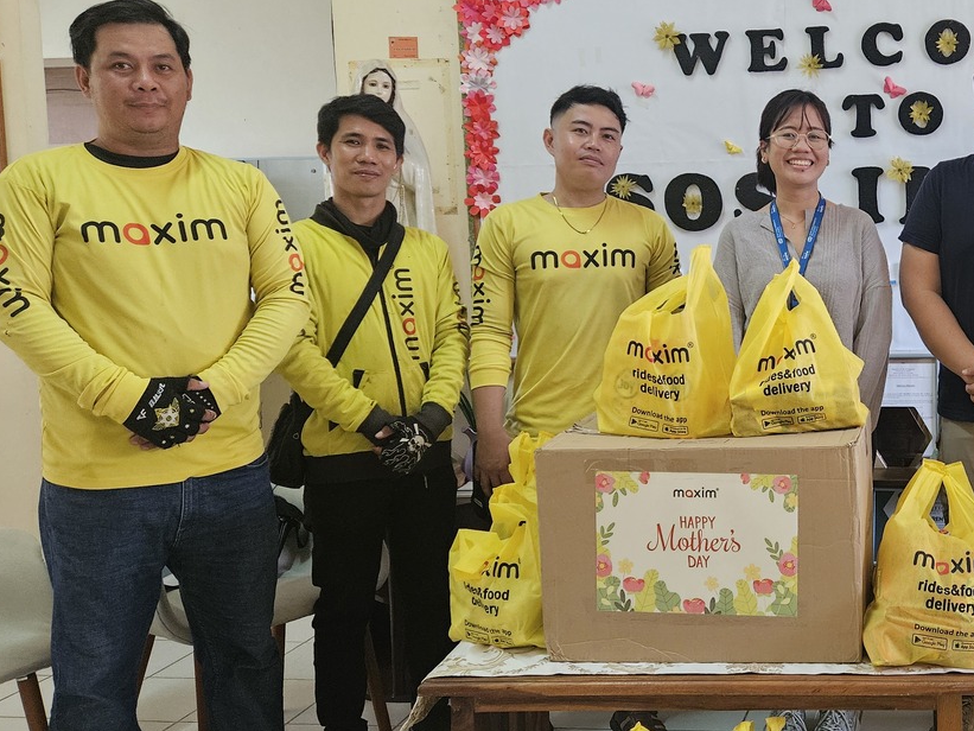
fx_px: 1182
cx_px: 838
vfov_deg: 34.3
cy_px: 320
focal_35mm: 42
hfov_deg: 41.9
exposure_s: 1/120
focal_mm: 5.4
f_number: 1.8
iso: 640
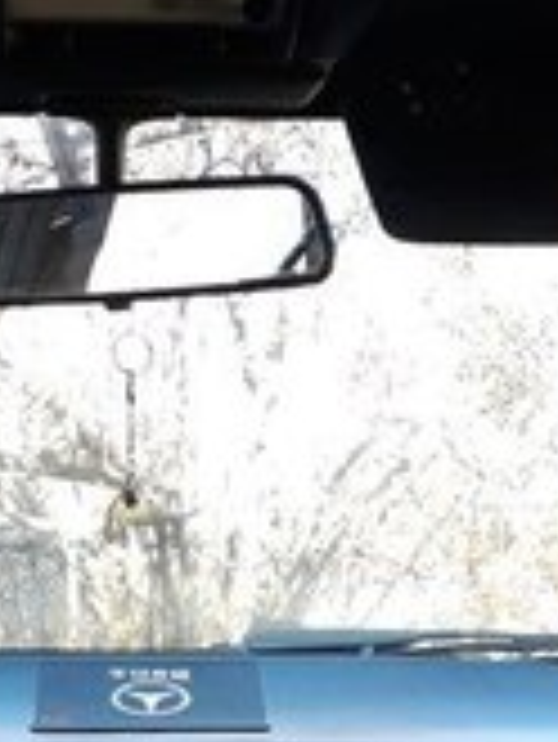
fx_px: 1739
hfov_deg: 18.2
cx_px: 166
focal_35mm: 81
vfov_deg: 22.7
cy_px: 814
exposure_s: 1/50
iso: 40
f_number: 1.9
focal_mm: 3.6
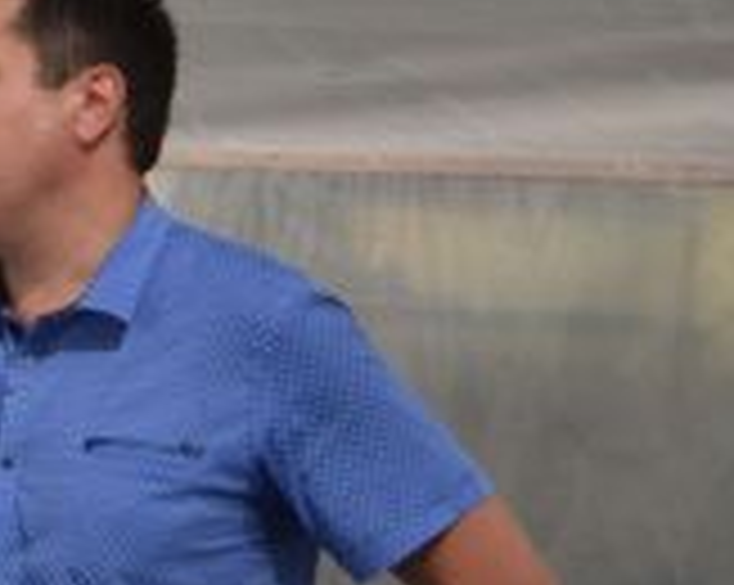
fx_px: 3146
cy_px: 531
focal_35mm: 145
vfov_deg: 10.6
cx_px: -531
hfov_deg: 12.3
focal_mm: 28
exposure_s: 1/60
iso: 450
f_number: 4.5
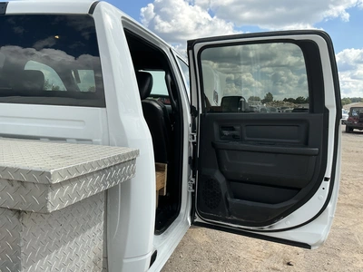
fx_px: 294
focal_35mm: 28
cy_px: 136
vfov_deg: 49.7
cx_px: 182
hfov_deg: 63.4
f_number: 1.8
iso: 25
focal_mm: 3
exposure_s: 1/1279
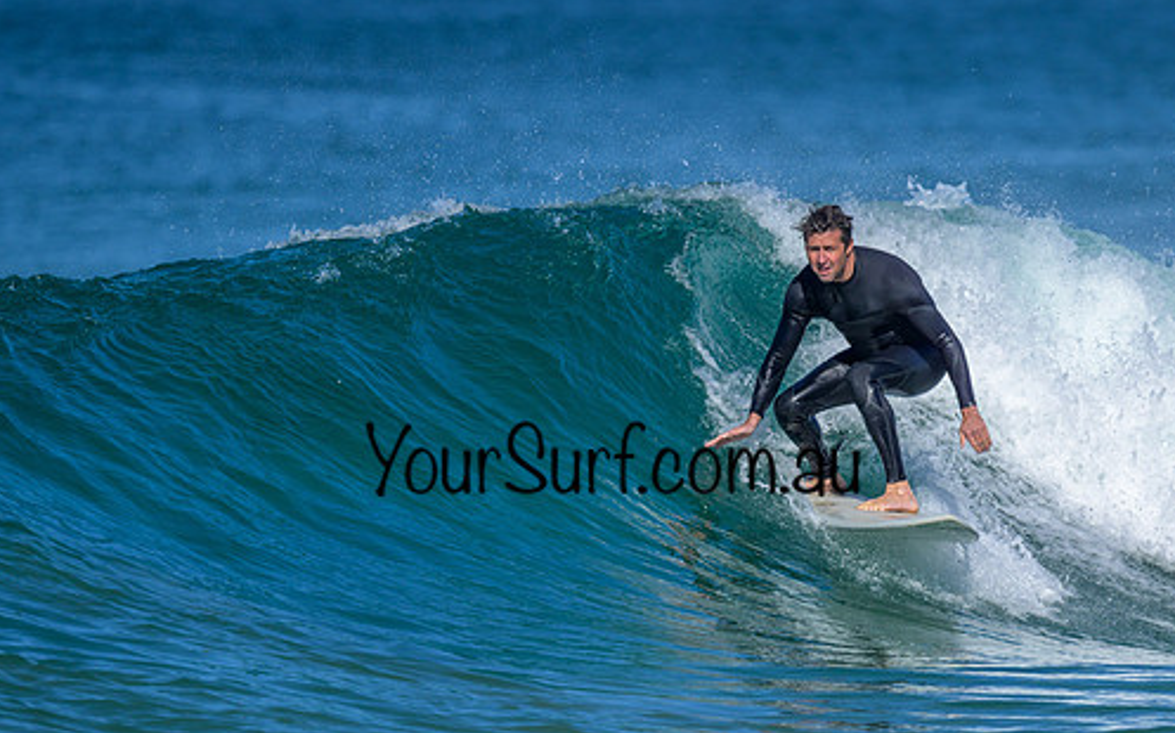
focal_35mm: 1174
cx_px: 631
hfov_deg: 1.8
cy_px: 541
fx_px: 37573
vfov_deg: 1.1
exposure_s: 1/2000
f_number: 6.3
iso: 250
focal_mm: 800
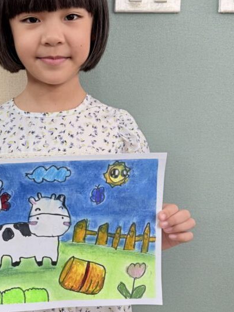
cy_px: 139
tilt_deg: -6.4
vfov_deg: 42.0
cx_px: 57
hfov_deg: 31.6
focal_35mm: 45
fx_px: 405
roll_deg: +0.0
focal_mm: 6.76
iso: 125
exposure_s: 1/100
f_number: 1.78
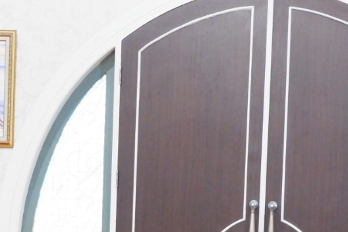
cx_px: 187
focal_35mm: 148
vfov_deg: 9.2
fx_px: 1431
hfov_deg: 13.9
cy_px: 251
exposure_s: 1/60
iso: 6400
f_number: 4.5
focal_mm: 29.6
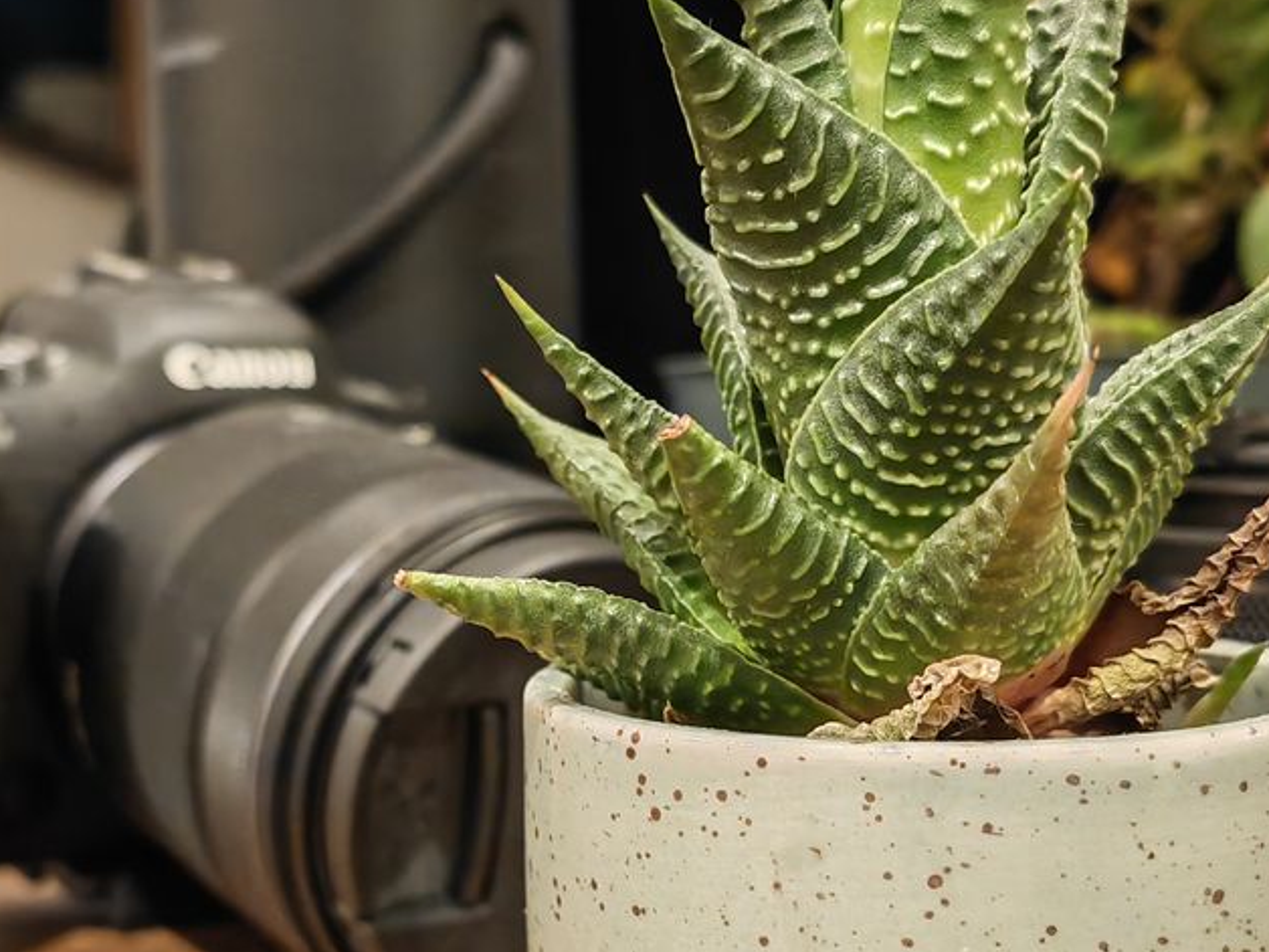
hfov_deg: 34.8
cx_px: 511
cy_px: 697
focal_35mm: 55
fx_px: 2016
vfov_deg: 26.3
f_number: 1.8
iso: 2282
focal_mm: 5.53
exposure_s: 1/25
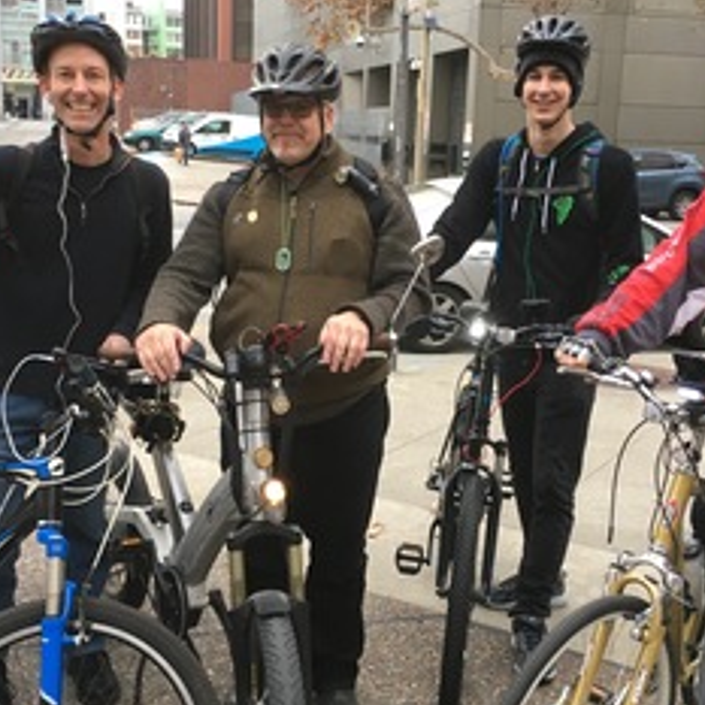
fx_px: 1014
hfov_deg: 38.3
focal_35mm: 44
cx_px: 333
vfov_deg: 38.3
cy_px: 342
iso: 50
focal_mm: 4.15
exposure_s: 1/30
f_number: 2.2
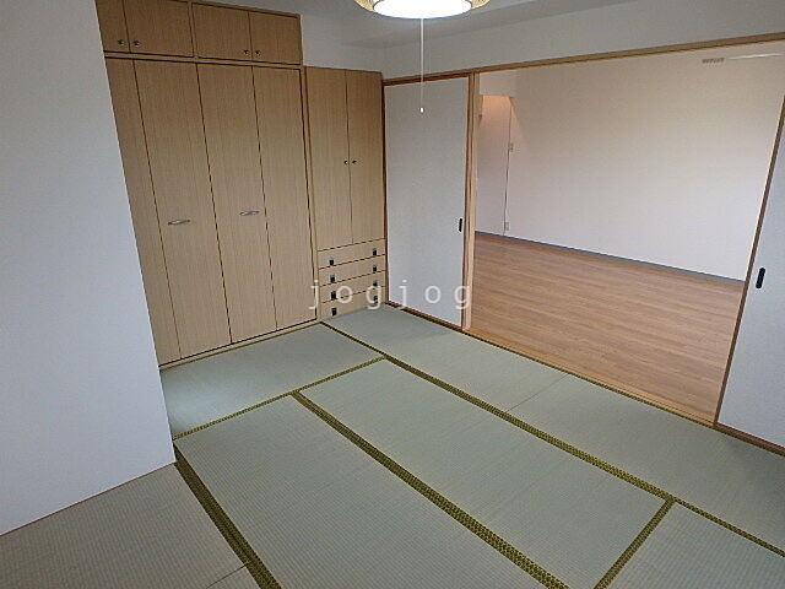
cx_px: 392
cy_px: 294
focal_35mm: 21
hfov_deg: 79.0
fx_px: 476
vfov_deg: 63.4
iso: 200
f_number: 3.5
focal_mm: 3.7
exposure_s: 1/40
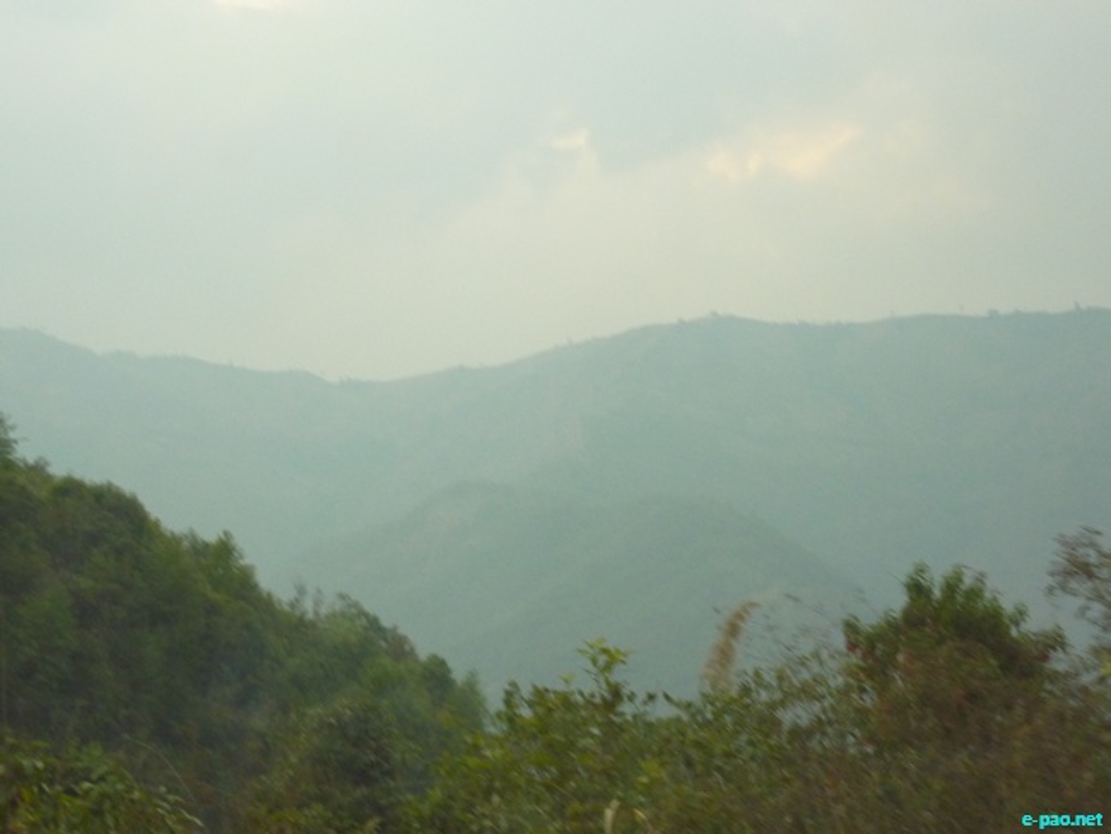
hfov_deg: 23.5
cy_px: 417
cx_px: 556
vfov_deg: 17.8
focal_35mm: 83
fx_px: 2665
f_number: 4.2
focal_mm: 13.7
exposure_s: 1/250
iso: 320
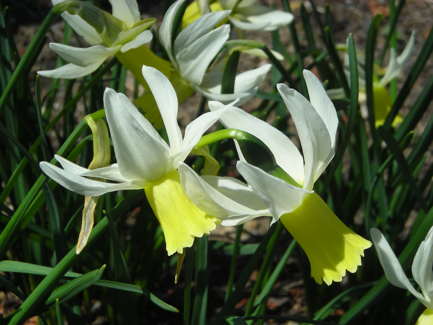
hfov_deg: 25.3
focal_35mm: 77
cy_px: 162
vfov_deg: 19.1
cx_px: 216
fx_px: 963
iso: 50
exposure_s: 1/162
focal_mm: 12.7
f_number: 8.4
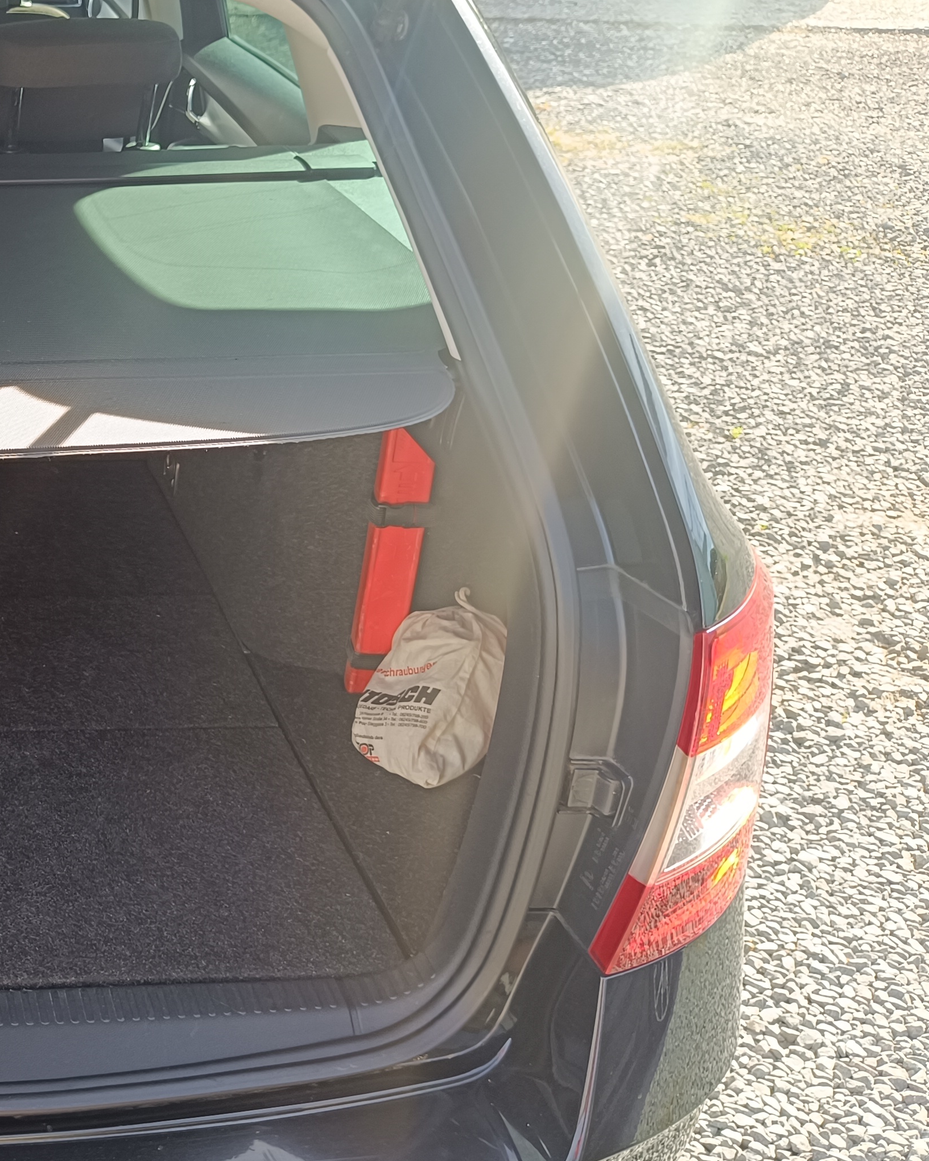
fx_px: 1616
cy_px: 601
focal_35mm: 47
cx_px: -230
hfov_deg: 27.5
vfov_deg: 39.5
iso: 51
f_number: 1.88
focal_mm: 5.59
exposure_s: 1/115
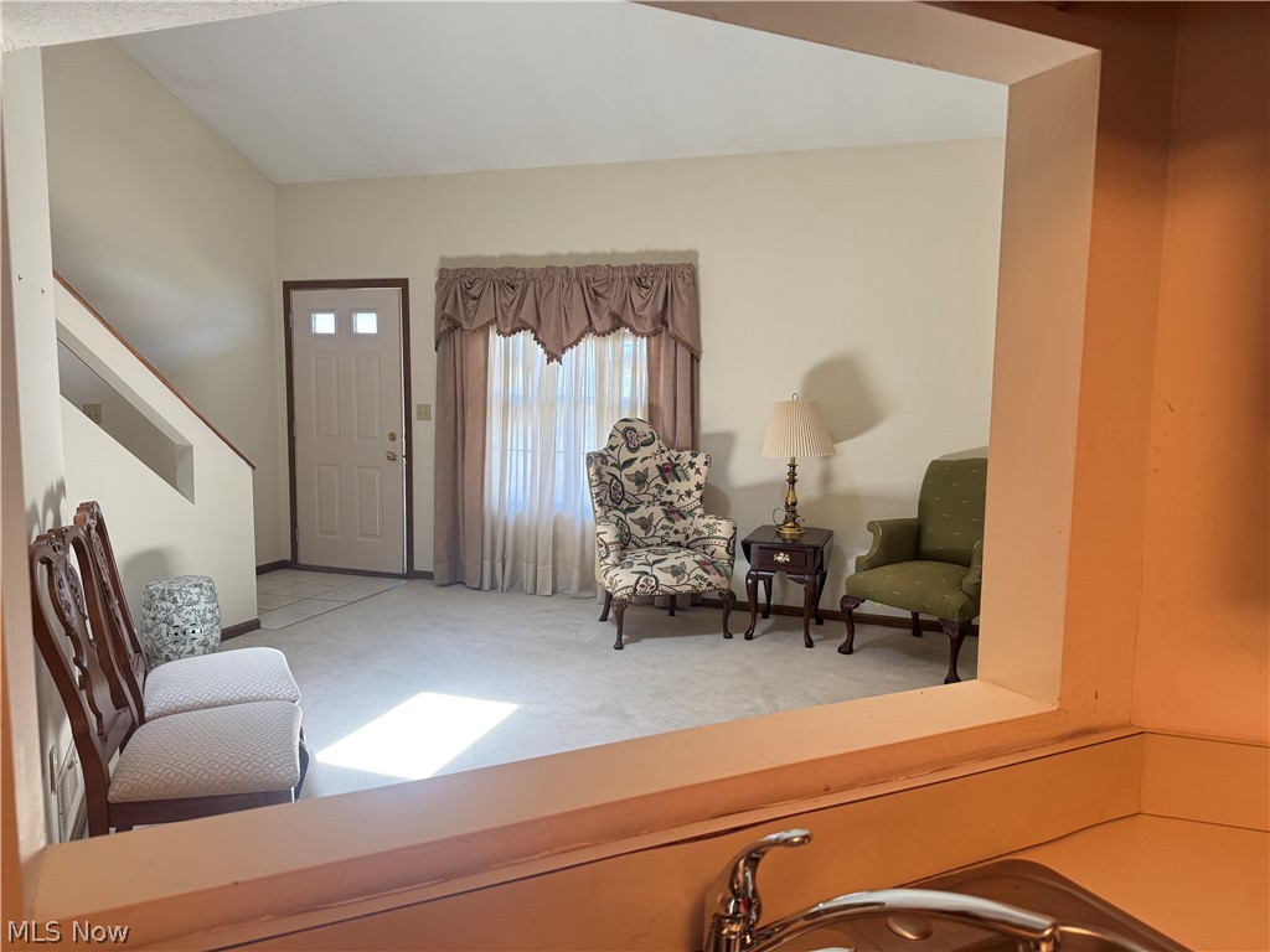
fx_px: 881
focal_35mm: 24
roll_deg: -2.0
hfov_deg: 71.6
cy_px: 476
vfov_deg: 56.8
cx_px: 635
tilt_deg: -6.5
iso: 200
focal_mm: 6.76
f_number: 1.78
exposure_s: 1/60
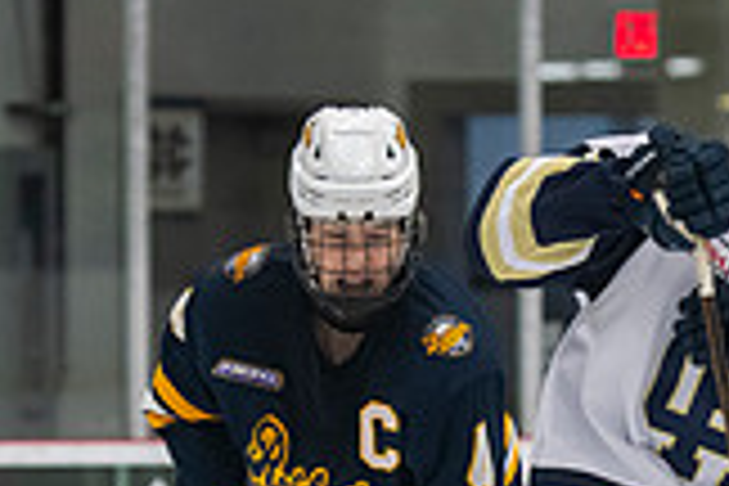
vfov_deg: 3.1
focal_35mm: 441
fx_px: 8930
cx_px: 766
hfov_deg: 4.7
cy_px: 700
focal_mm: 105
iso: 2000
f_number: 3.2
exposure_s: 1/640
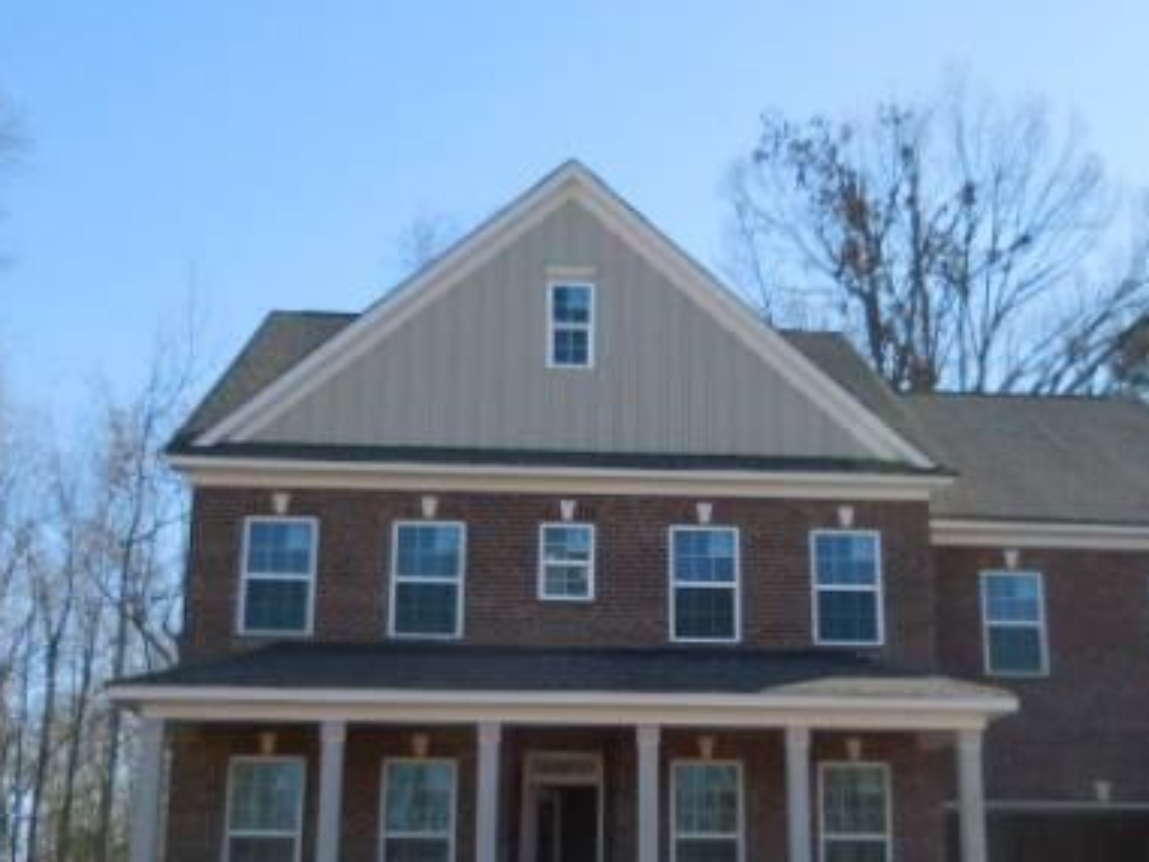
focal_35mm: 42
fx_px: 1395
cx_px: 639
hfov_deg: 44.7
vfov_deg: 34.0
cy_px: 597
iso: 125
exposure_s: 1/800
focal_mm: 4.5
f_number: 3.3
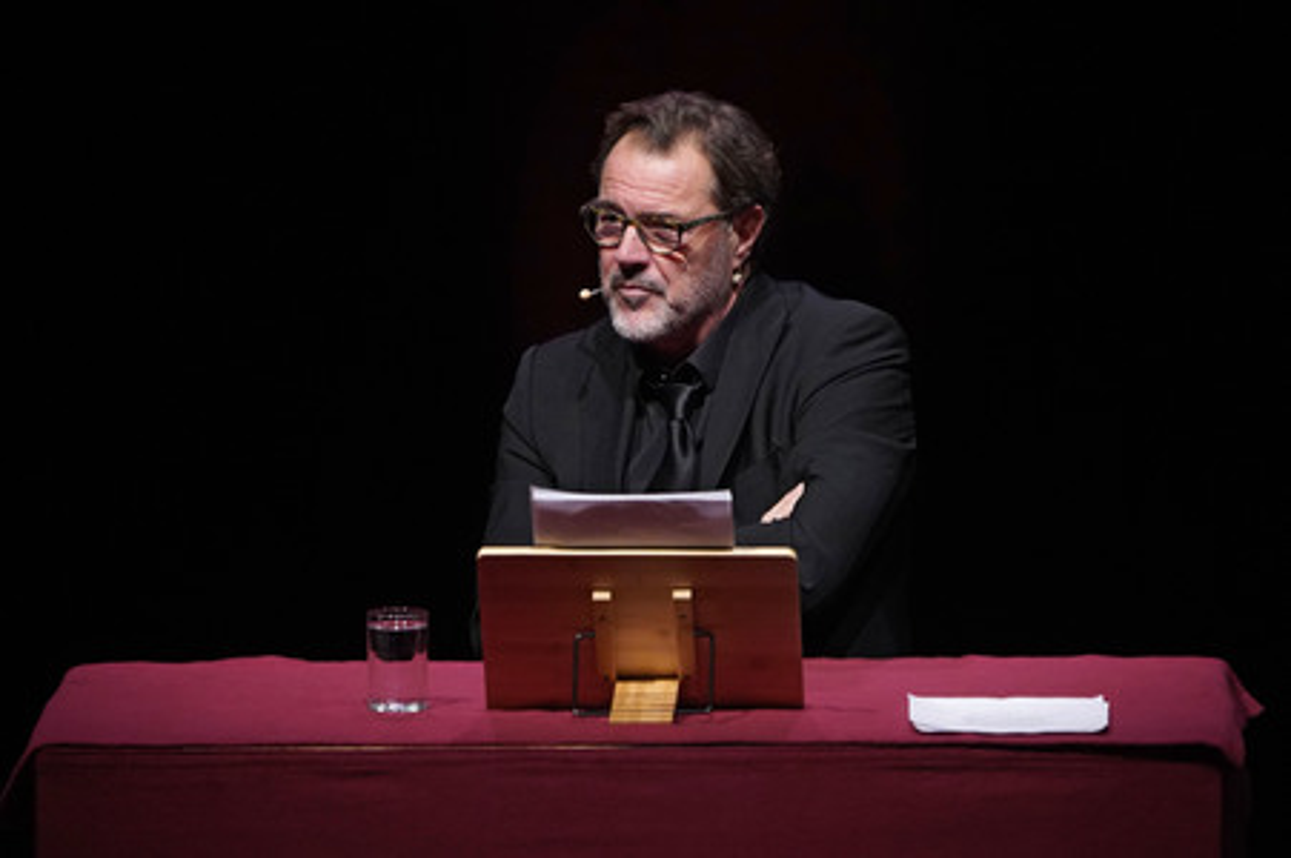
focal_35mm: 600
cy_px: 429
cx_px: 646
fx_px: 21500
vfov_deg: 2.3
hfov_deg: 3.4
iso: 6400
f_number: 6.3
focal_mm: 600
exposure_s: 1/80
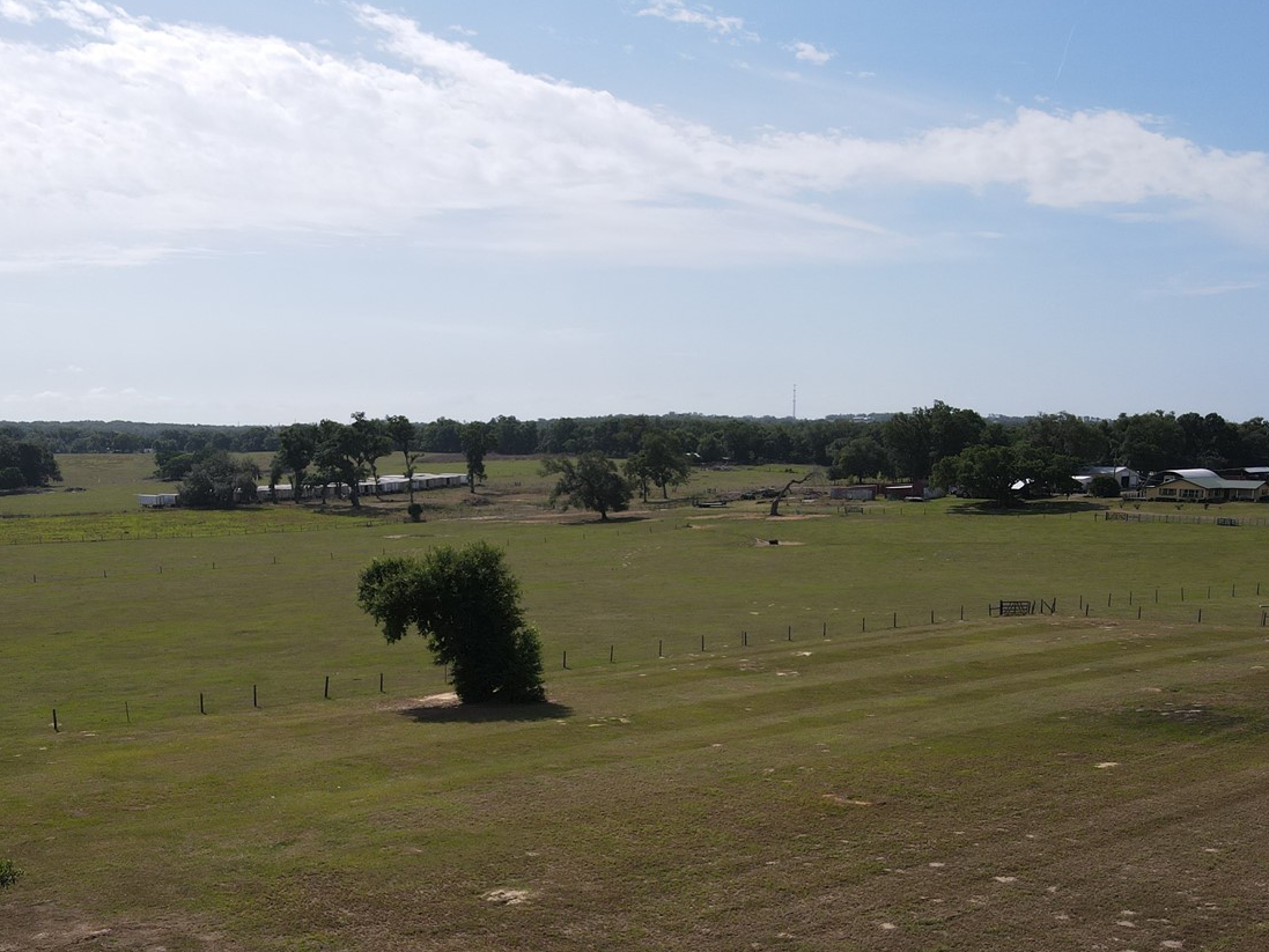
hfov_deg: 52.4
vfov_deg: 40.0
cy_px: 663
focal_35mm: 35
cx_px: 534
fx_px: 1283
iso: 100
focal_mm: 4.5
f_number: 2.8
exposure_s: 1/1000
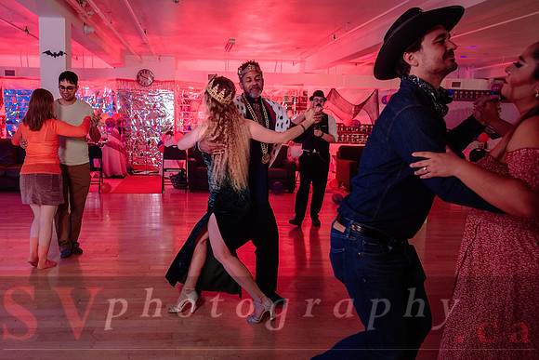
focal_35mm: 34
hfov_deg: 55.3
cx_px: 222
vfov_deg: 38.8
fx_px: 511
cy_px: 186
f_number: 3.5
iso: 800
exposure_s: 1/100
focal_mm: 29
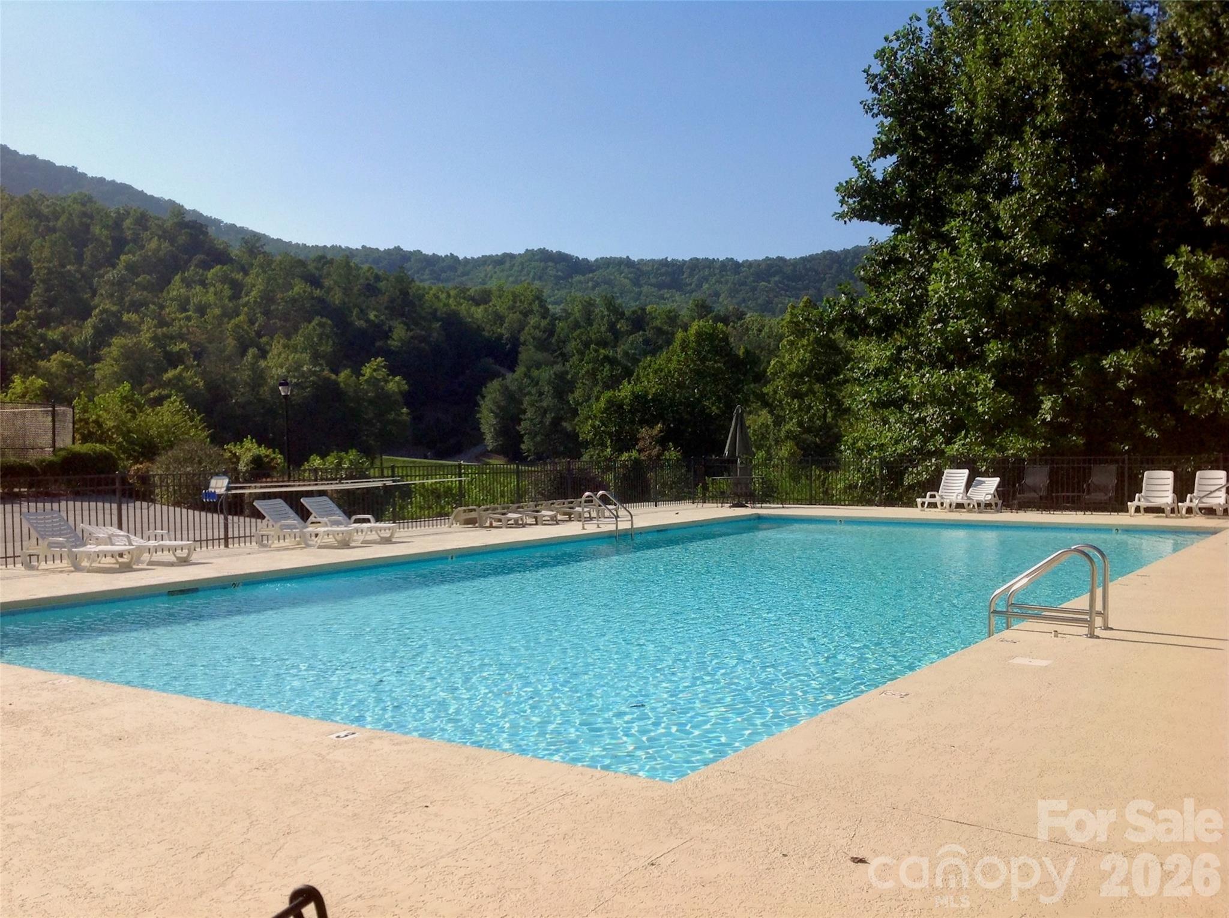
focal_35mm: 35
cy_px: 459
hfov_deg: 52.7
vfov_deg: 40.6
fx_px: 1241
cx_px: 614
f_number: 2.4
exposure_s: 1/2326
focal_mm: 4.28
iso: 64
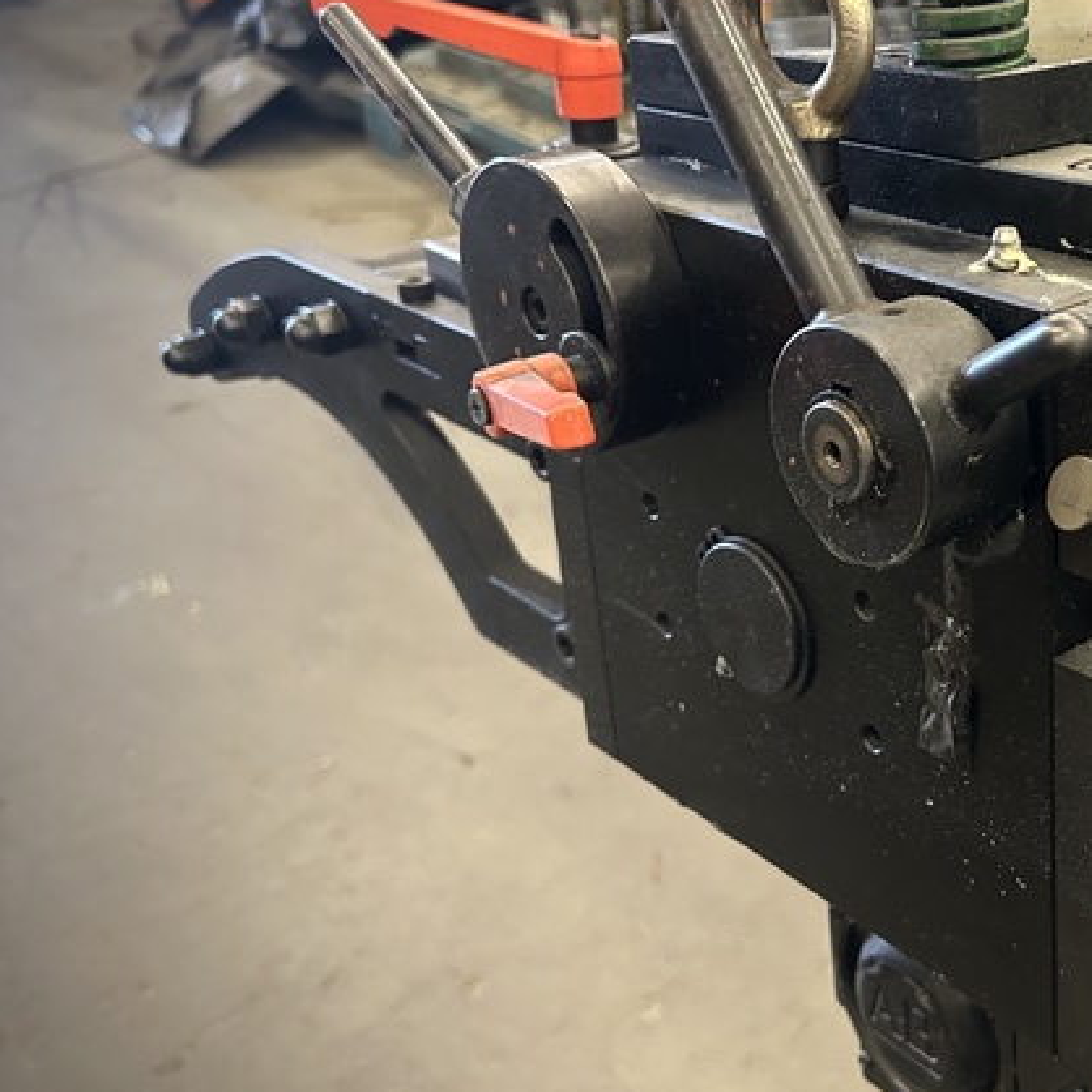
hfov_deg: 35.4
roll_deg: -3.7
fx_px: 1570
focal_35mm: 44
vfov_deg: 38.3
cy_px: 494
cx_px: 1037
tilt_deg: -35.5
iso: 500
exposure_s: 1/60
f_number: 1.5
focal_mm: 5.7
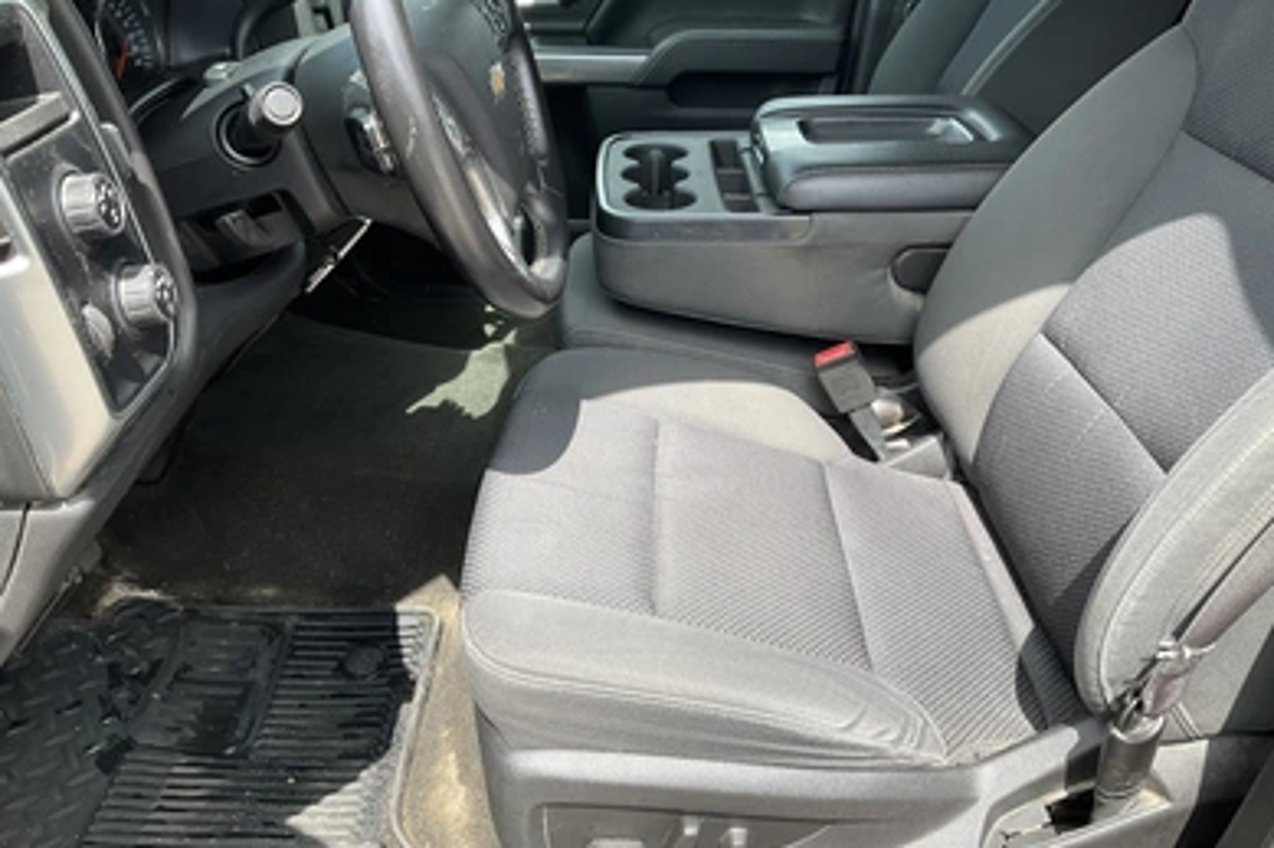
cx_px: 626
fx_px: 1097
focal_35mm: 31
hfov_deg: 60.3
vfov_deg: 42.3
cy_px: 409
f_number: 1.8
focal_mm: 3
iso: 25
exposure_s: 1/409
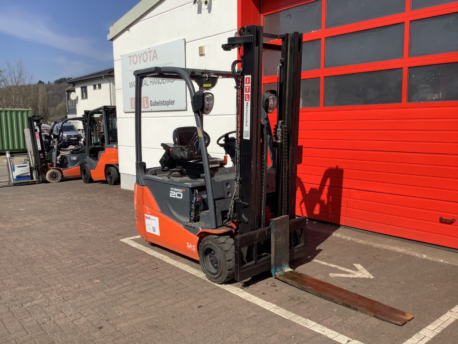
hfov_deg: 58.4
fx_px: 410
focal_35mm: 31
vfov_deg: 45.4
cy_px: 172
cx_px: 229
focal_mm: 3.3
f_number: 2.4
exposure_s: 1/1773
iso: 25
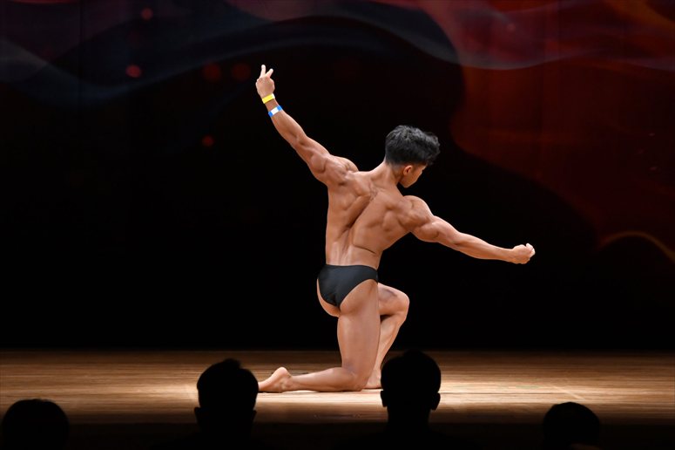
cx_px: 338
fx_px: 4498
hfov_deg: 8.6
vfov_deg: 5.7
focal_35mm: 240
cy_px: 225
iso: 3200
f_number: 5.6
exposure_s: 1/400
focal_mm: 160
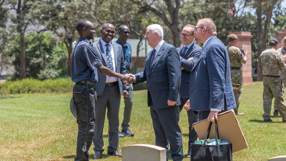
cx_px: 143
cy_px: 76
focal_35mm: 85
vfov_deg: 14.2
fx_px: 645
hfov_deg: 25.0
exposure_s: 1/2000
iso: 500
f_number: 4
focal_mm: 78
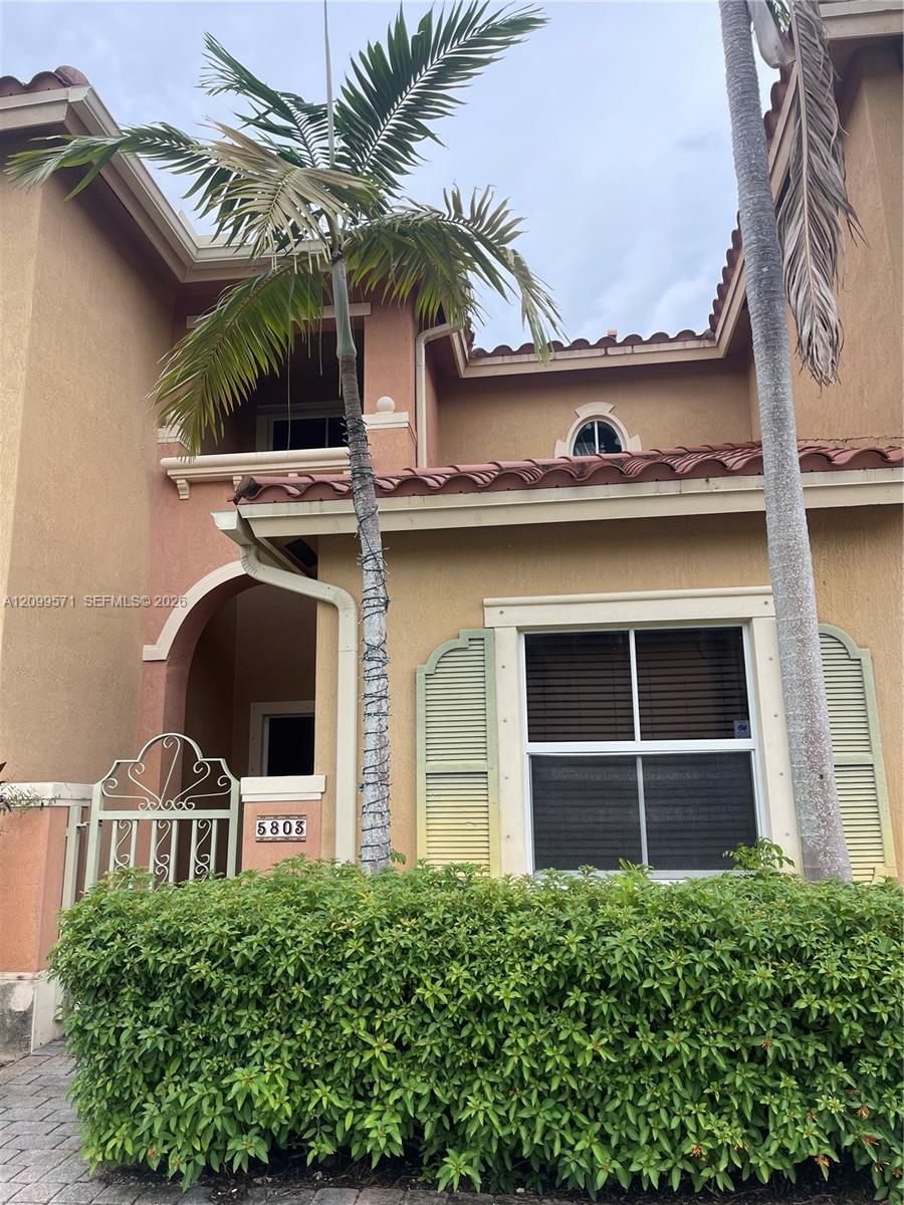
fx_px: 871
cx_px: 452
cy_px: 602
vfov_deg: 69.4
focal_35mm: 25
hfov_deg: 54.9
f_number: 1.6
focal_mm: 5.1
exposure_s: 1/374
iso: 32
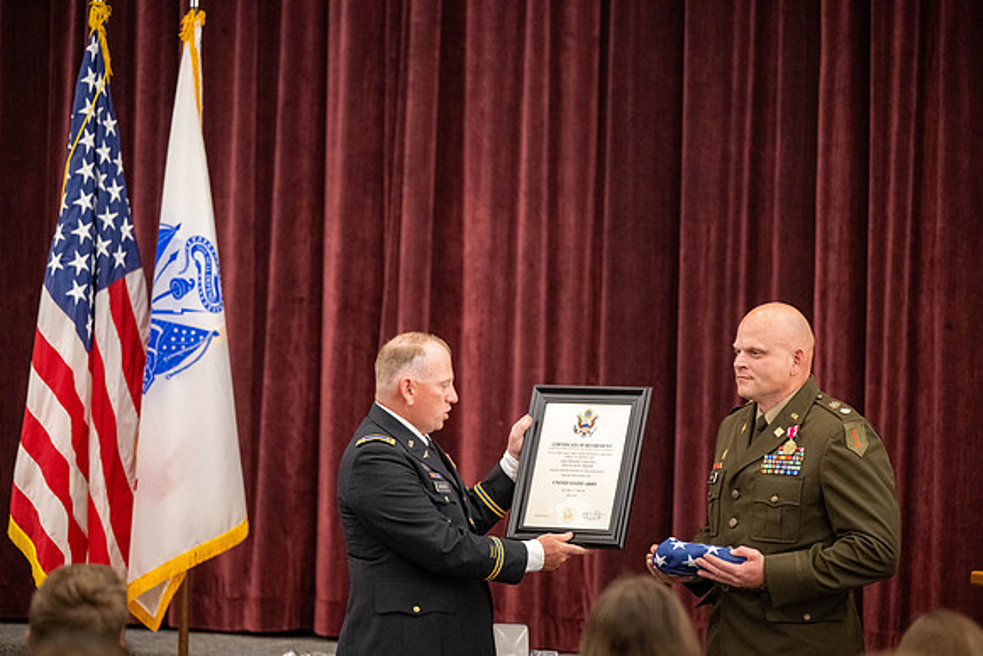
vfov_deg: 11.0
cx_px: 492
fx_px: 3414
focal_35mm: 125
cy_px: 328
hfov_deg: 16.4
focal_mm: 125
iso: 5000
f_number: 2.8
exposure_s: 1/200
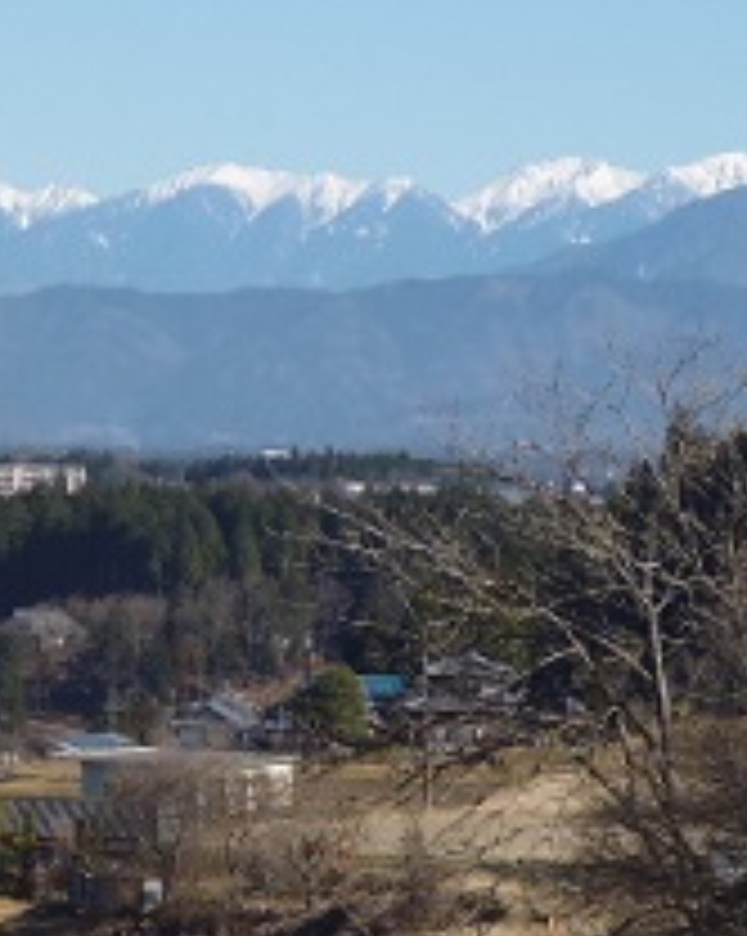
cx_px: 284
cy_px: 441
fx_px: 7251
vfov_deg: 7.4
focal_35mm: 262
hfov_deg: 5.9
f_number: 6.5
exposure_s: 1/320
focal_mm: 19.3
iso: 100
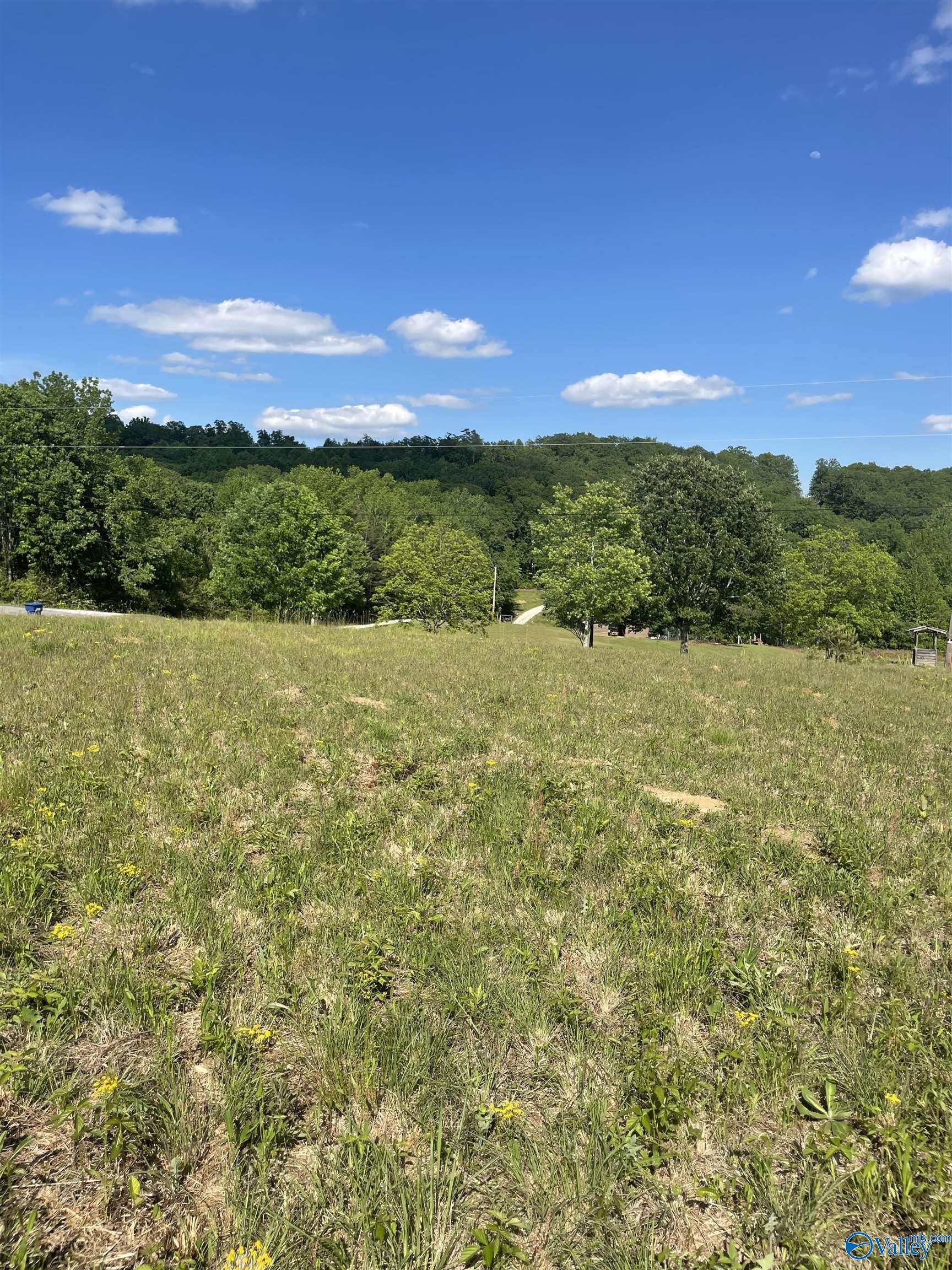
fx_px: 953
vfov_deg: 67.3
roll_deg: -1.4
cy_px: 635
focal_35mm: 26
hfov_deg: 53.1
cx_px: 476
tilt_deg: -4.7
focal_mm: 4.2
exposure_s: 1/3509
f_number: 1.6
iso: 32
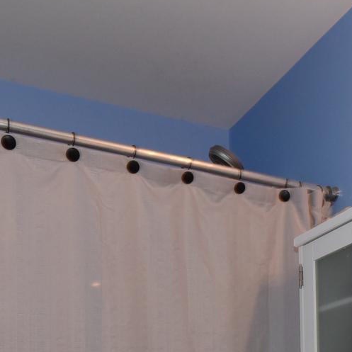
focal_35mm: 56
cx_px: 295
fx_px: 644
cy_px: 452
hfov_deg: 29.7
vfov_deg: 26.2
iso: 1250
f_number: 7.1
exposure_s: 1/80
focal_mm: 16
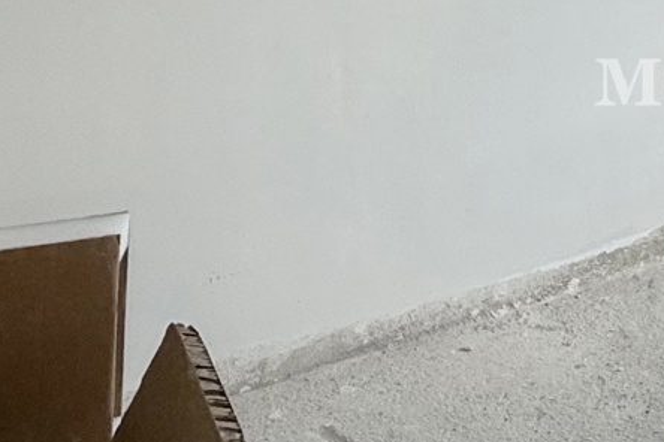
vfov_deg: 18.8
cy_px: -240
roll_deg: -0.1
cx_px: 968
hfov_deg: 25.1
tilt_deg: -1.4
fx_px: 1162
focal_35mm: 63
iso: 64
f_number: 2.2
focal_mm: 2.22
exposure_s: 1/147
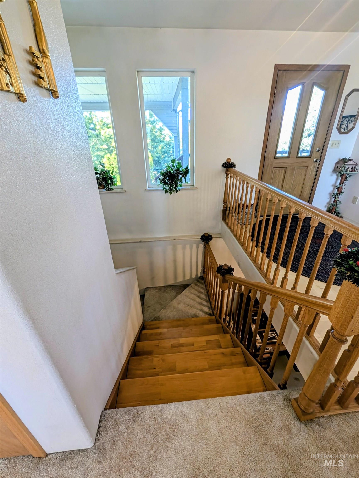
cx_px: 180
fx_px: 166
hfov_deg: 94.5
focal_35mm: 12
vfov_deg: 110.5
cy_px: 239
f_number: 1.7
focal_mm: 2.02
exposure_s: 1/120
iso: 69
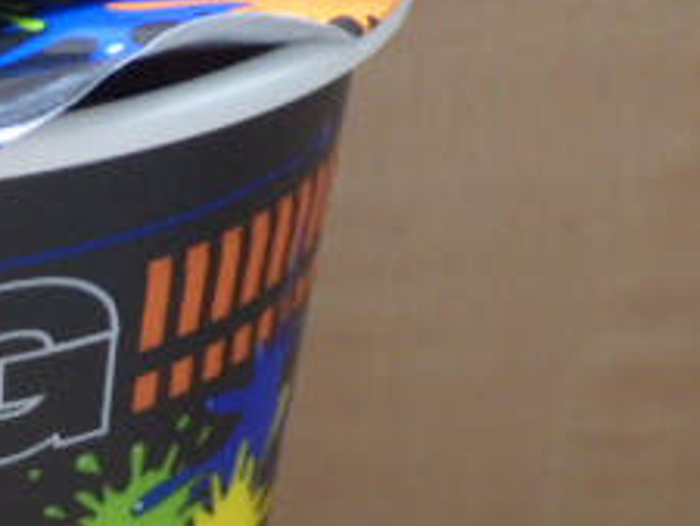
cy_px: 476
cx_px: -205
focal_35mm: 111
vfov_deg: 13.2
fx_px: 2246
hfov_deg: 16.7
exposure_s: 1/50
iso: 640
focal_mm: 6.9
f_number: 2.7
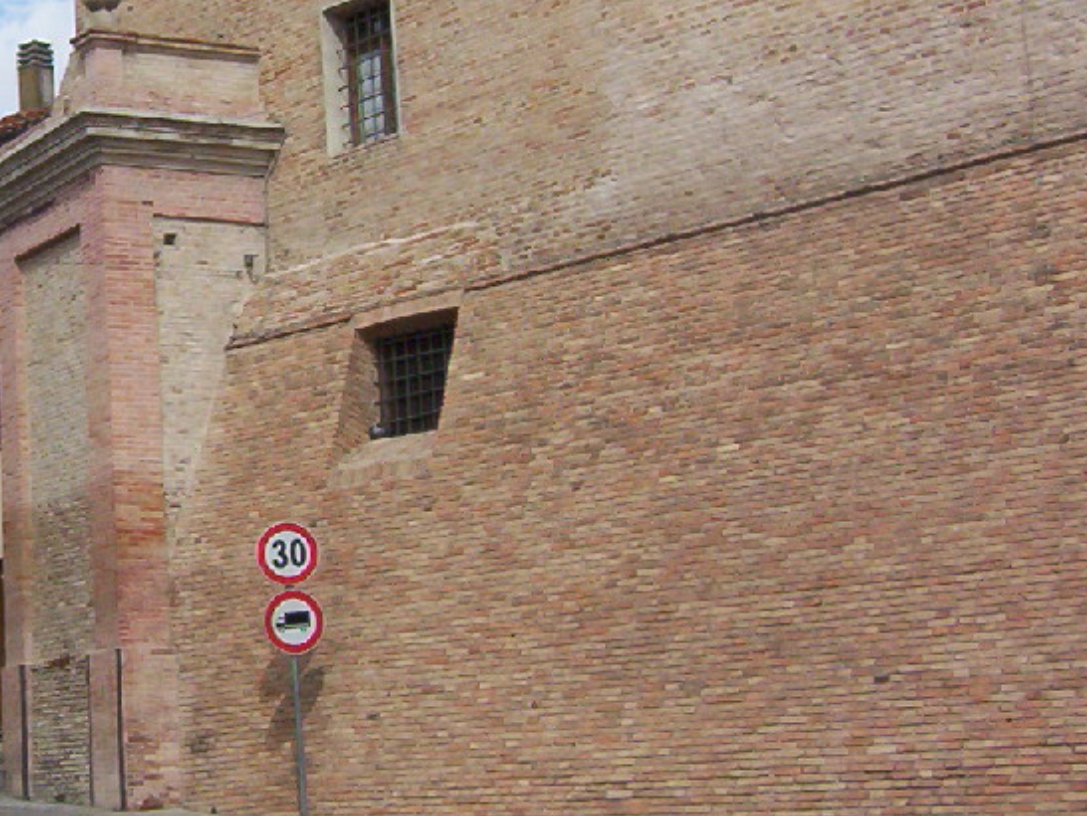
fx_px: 2450
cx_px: -66
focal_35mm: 78
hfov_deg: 23.7
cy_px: 293
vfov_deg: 18.9
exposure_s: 1/855
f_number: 5.24
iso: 100
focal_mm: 5.54
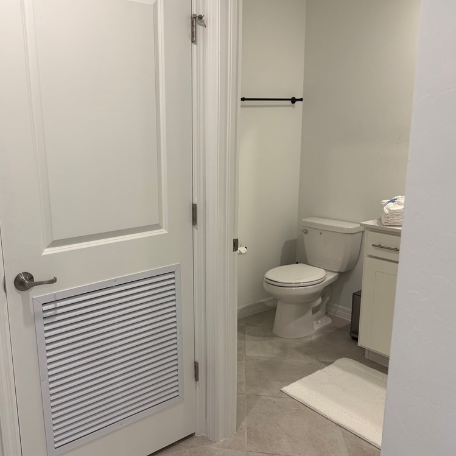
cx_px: 160
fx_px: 432
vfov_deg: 55.6
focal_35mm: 29
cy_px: 224
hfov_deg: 54.7
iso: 125
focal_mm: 6.76
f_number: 1.78
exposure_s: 1/120
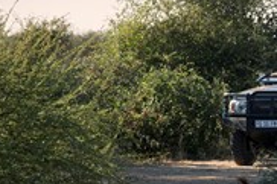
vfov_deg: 2.1
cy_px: 182
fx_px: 5074
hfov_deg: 3.1
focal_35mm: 660
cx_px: 454
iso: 280
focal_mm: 200
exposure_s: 1/500
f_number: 6.7
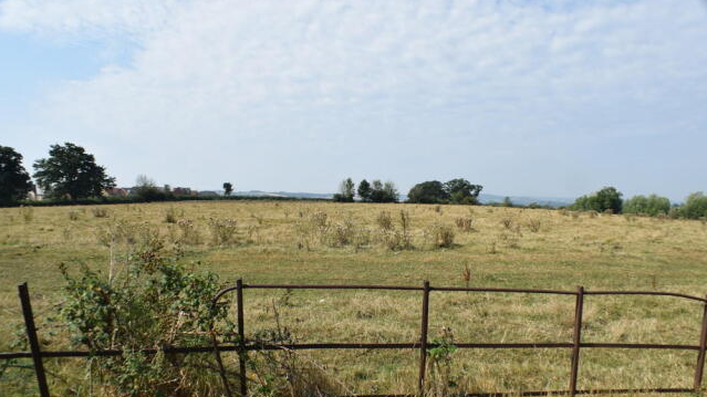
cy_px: 228
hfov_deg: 66.1
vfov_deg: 40.0
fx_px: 543
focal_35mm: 29
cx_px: 352
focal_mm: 18
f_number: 10
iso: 200
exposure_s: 1/400
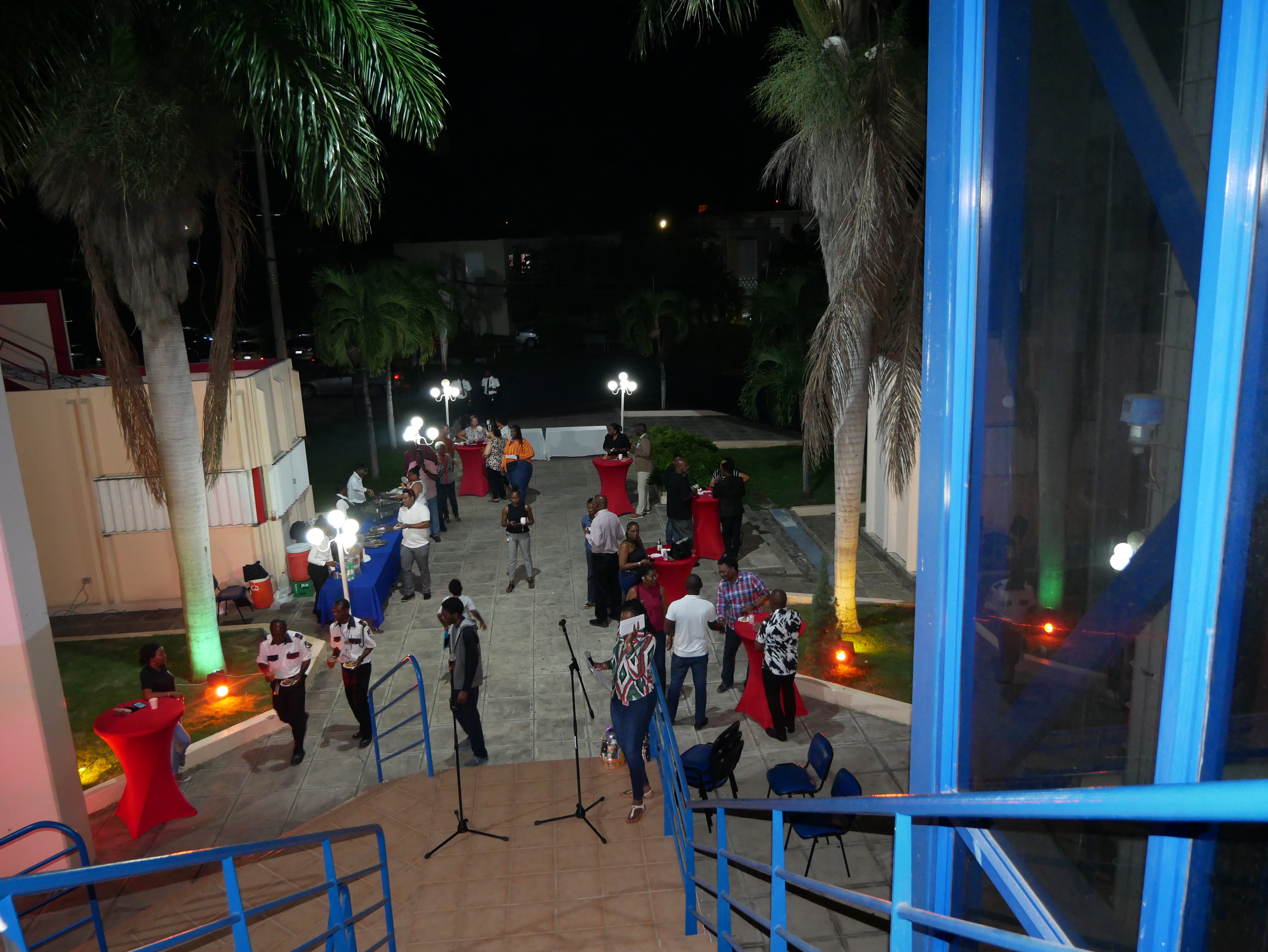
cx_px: 634
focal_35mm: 28
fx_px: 1026
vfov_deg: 49.8
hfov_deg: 63.4
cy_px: 476
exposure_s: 1/60
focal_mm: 14
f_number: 3.6
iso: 1600
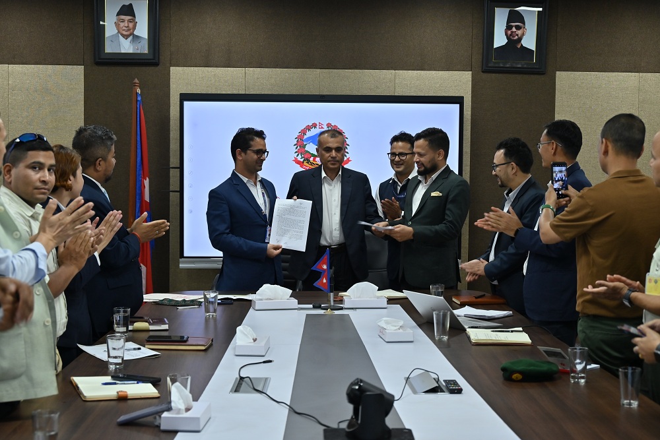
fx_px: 1173
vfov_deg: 21.2
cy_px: 220
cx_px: 330
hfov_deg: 31.4
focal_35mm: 64
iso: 400
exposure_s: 1/60
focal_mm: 64
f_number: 6
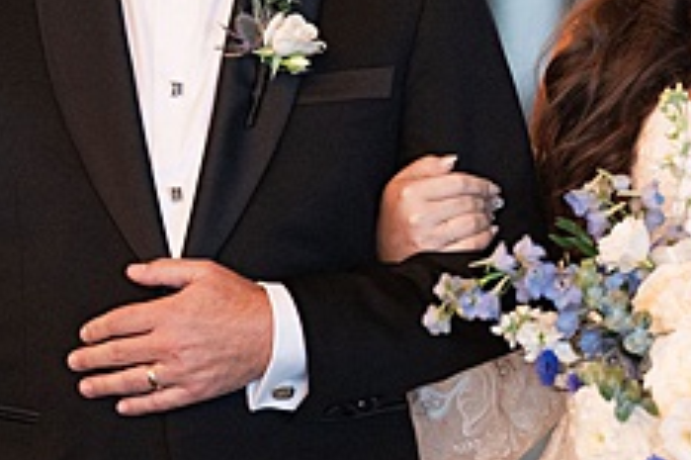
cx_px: 483
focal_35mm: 348
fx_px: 6675
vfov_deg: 3.9
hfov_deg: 5.9
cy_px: 95
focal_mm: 105
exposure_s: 1/200
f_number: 2.8
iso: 3200
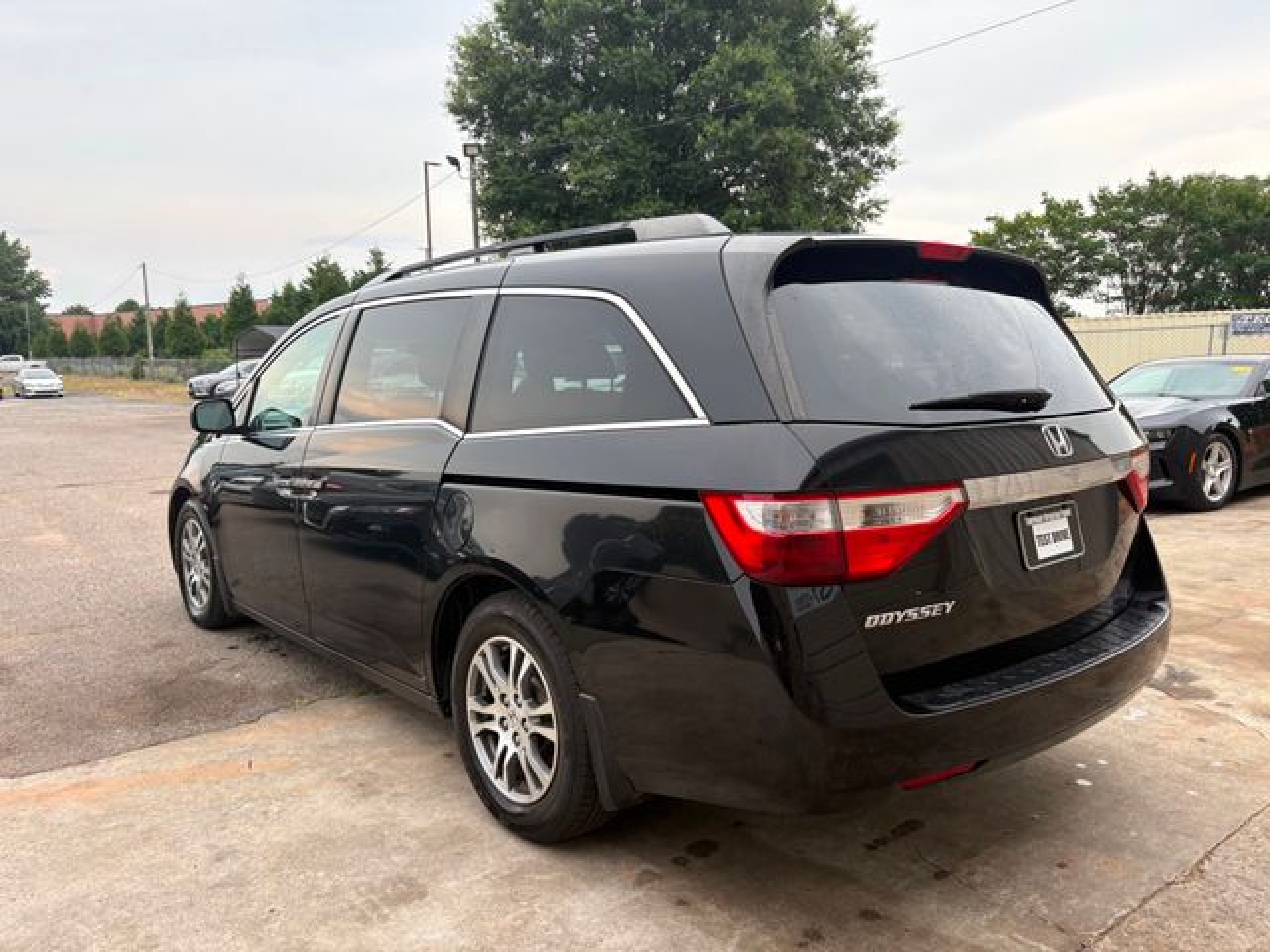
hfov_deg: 67.3
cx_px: 635
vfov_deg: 53.1
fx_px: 954
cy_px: 476
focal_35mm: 26
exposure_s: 1/433
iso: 50
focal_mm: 5.96
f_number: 1.6
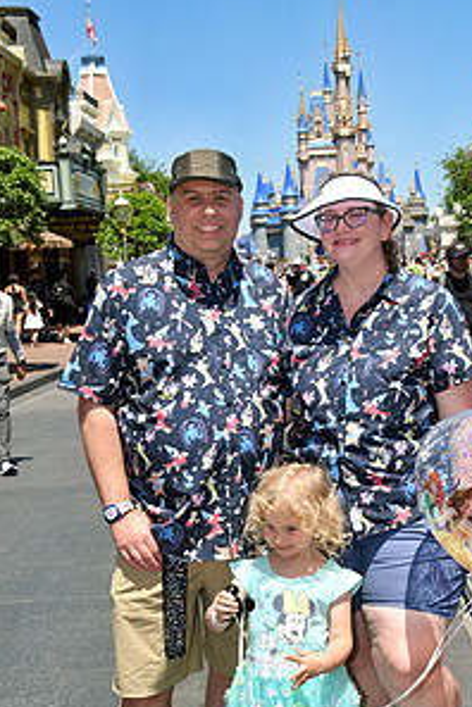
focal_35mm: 59
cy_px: 421
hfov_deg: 22.9
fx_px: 1160
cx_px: 315
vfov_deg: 33.8
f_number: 8
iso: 100
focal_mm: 26
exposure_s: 1/250
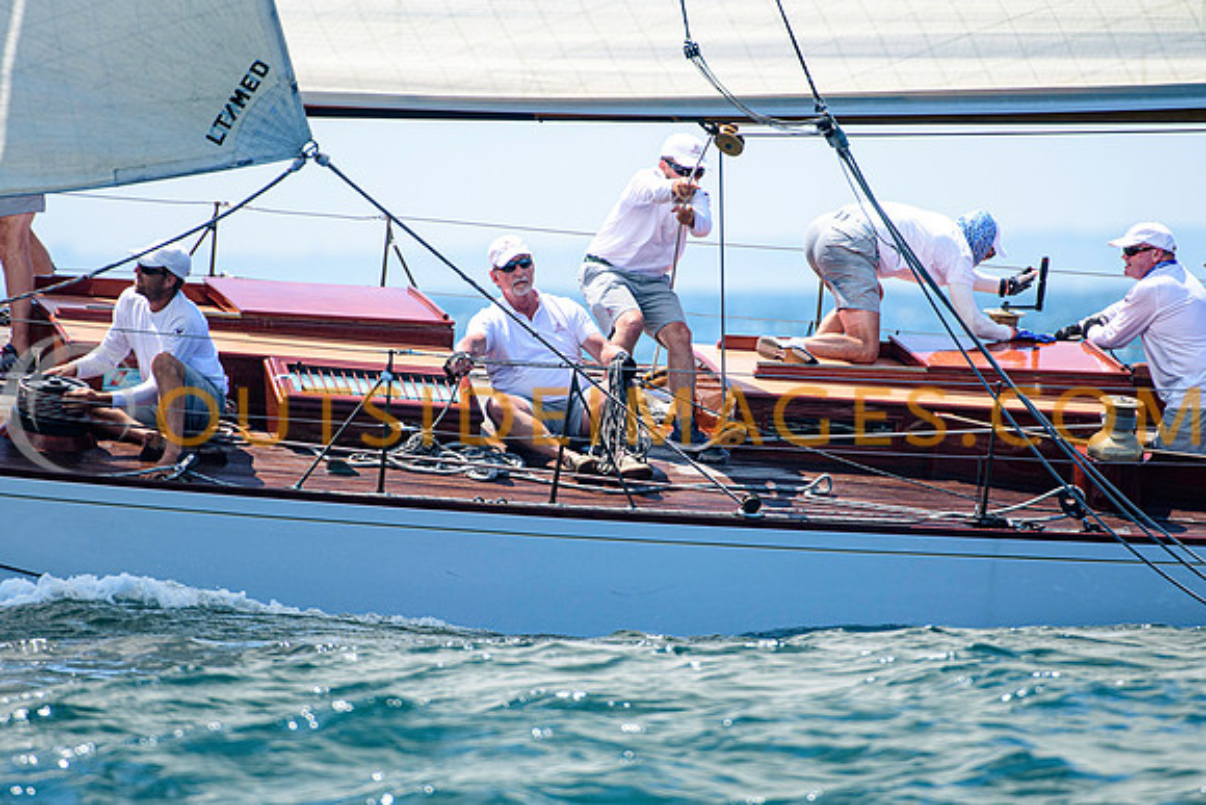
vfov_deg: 2.3
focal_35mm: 600
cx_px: 603
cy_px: 402
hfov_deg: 3.4
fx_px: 20104
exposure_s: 1/2000
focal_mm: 400
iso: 400
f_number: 5
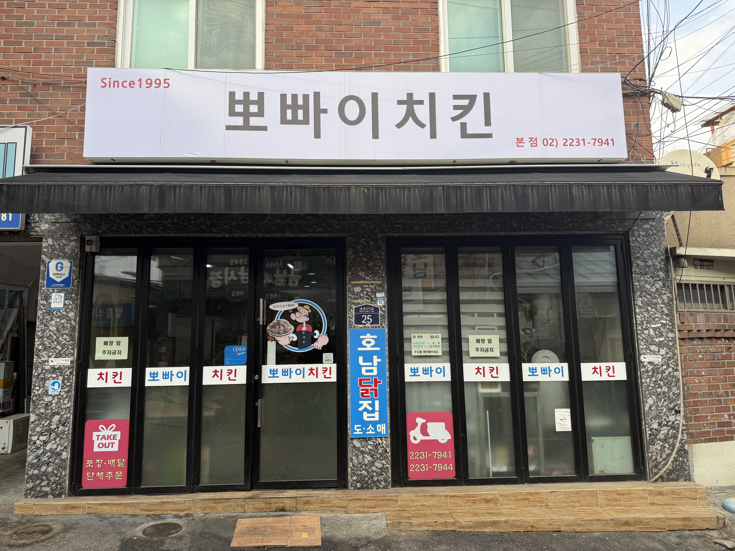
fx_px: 510
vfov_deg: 56.8
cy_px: 276
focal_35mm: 24
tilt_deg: +8.5
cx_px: 368
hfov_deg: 71.6
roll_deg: +0.6
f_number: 1.78
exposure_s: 1/612
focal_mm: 6.76
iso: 80
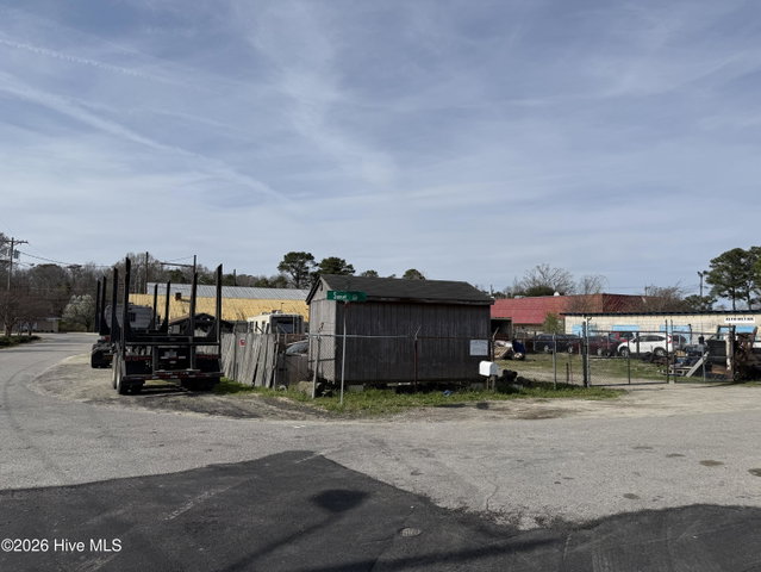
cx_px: 380
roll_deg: -1.3
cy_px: 286
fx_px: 528
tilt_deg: +4.8
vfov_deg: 56.9
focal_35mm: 24
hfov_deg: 71.6
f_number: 1.78
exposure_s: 1/9091
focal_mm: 6.76
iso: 80
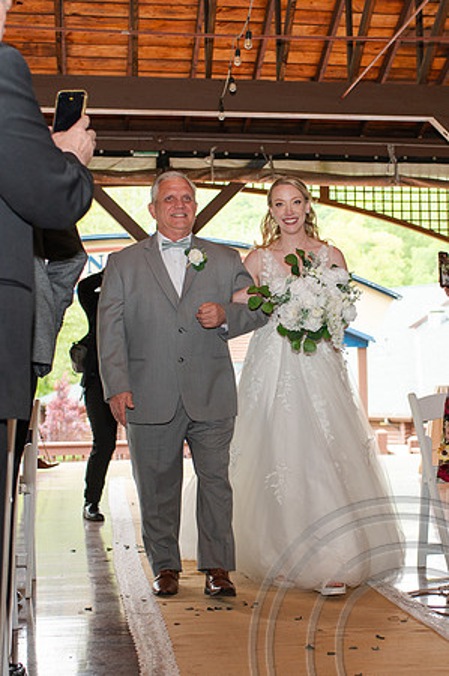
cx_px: 301
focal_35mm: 60
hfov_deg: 22.3
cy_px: 342
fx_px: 1132
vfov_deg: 33.2
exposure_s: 1/200
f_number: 3.2
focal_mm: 35
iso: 360
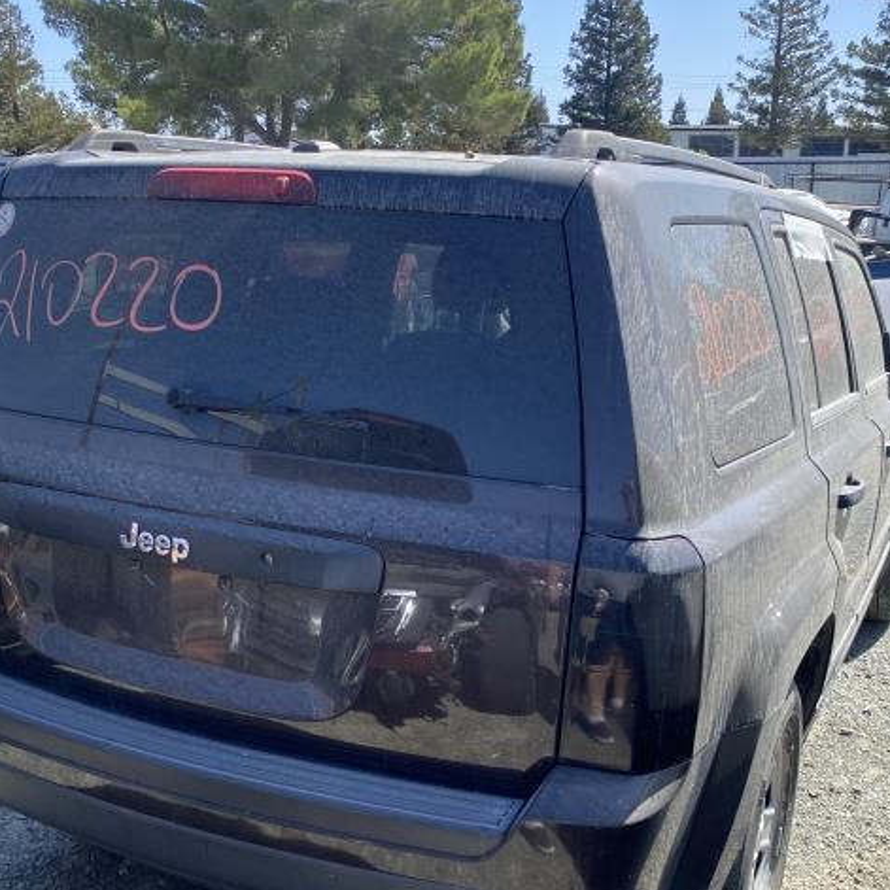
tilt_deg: -15.3
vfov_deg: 42.5
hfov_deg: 42.8
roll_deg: +0.6
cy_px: 550
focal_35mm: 39
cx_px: 419
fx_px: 1134
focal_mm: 4.25
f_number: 1.8
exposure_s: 1/1114
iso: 32
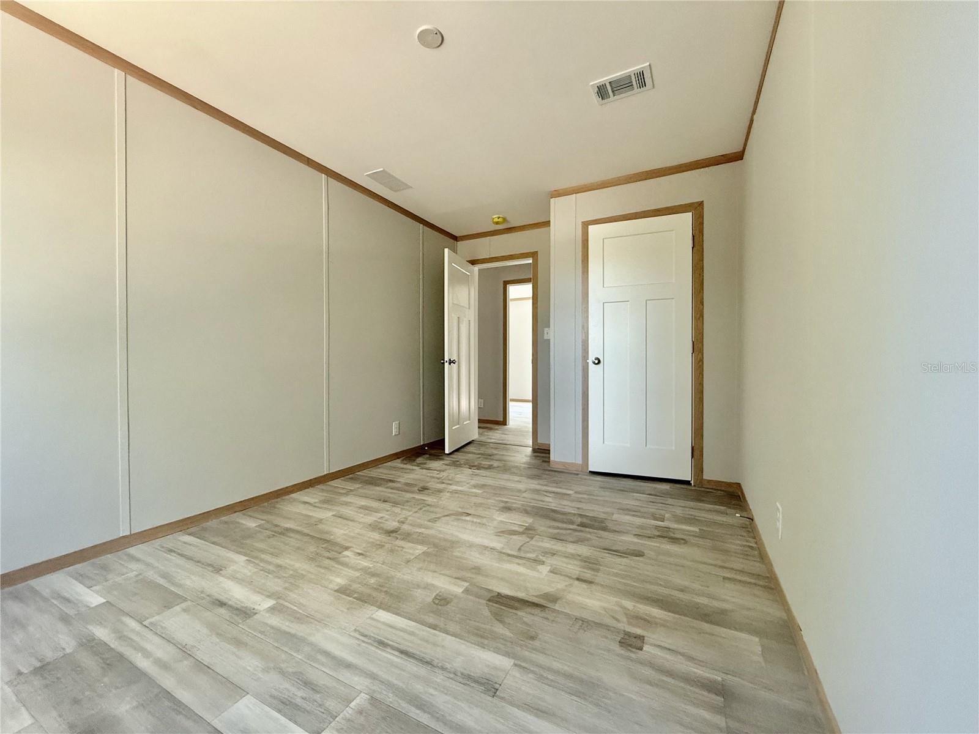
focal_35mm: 14
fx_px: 396
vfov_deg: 85.7
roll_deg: +0.0
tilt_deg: +0.0
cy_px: 367
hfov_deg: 102.1
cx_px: 490
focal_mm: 2.22
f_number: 2.2
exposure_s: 1/95
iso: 320
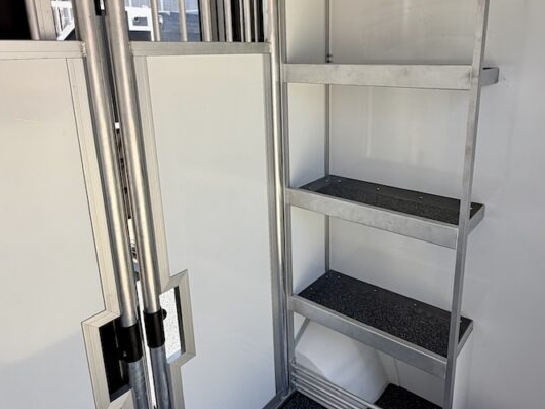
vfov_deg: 51.0
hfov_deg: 65.1
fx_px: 425
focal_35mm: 27
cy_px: 161
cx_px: 309
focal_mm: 2.22
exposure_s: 1/442
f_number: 2.2
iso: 64
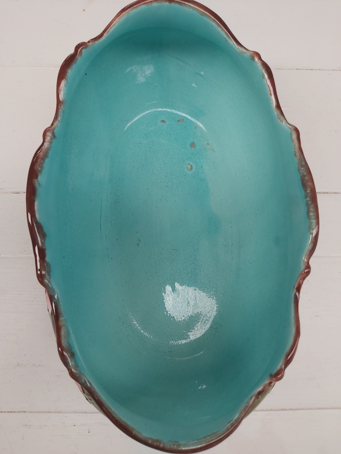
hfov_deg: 53.1
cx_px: 170
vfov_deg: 67.3
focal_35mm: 26
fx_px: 341
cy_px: 227
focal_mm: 3.92
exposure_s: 1/60
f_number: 1.7
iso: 80
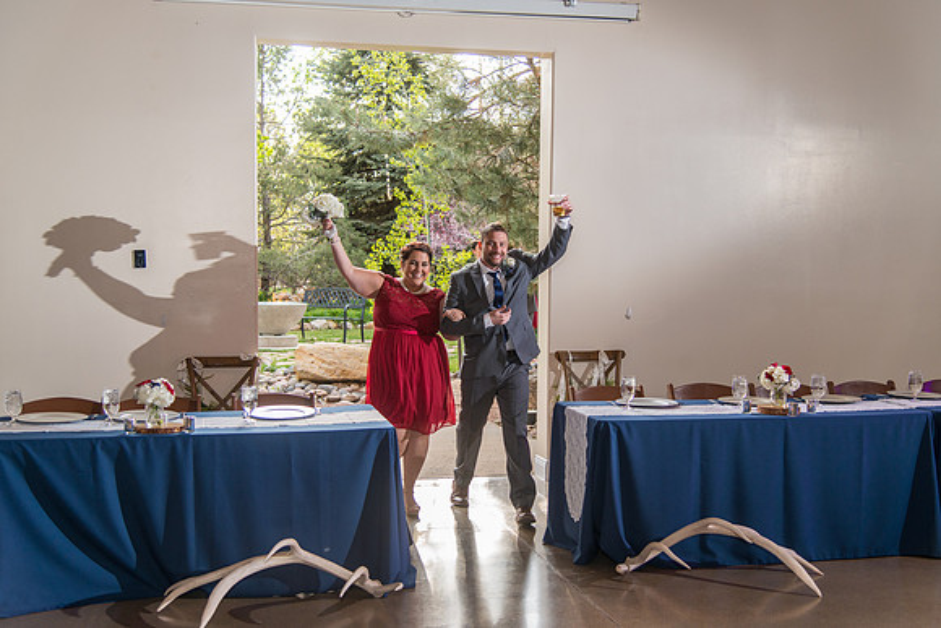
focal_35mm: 46
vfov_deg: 29.3
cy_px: 314
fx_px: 1203
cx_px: 470
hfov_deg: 42.7
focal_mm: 46
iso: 400
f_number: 4
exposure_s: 1/200
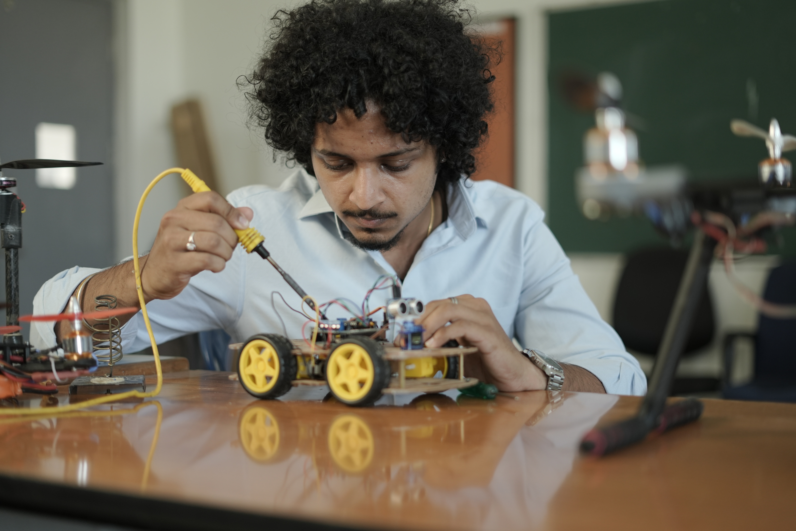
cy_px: 266
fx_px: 1105
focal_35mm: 50
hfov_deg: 39.6
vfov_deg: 27.0
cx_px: 398
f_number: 1.8
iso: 400
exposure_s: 1/250
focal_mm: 50
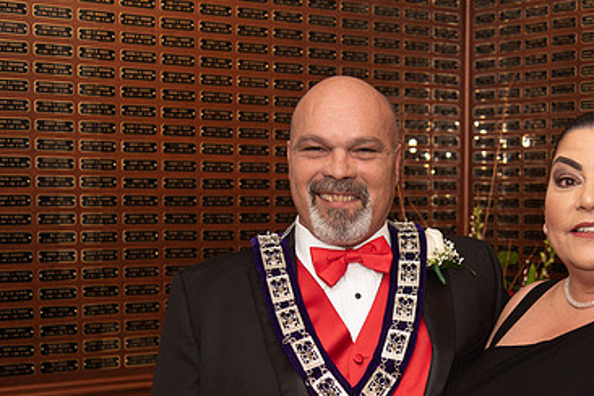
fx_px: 1254
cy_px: 298
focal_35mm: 76
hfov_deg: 26.4
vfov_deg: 17.8
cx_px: 433
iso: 800
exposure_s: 1/200
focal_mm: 48
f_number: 4
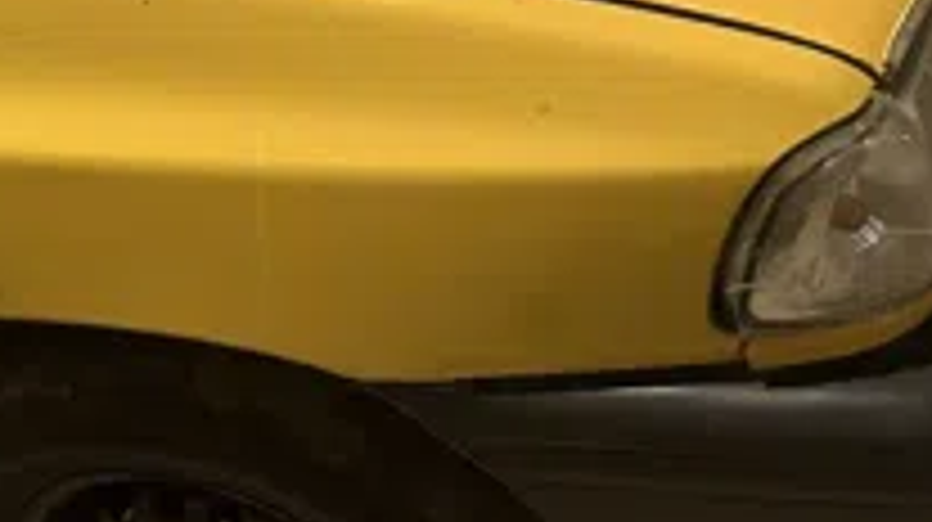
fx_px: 2000
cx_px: -446
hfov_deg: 22.0
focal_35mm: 81
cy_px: -32
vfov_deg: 14.6
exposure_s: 1/51
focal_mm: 6.86
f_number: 1.78
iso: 640
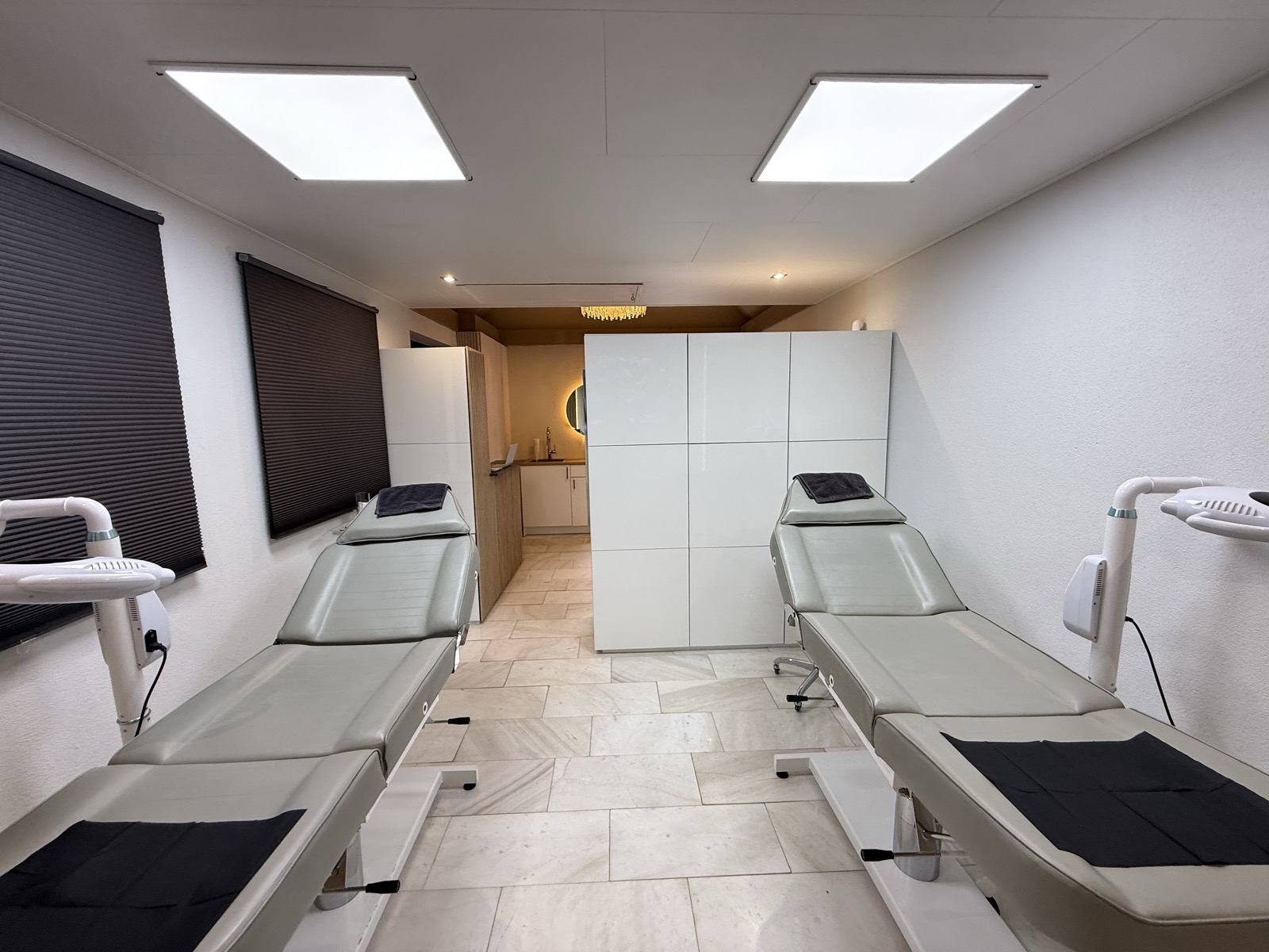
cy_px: 476
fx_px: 513
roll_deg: +0.5
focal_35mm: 14
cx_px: 634
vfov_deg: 85.7
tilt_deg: -5.4
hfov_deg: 102.1
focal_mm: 2.22
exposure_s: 1/100
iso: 160
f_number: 2.2
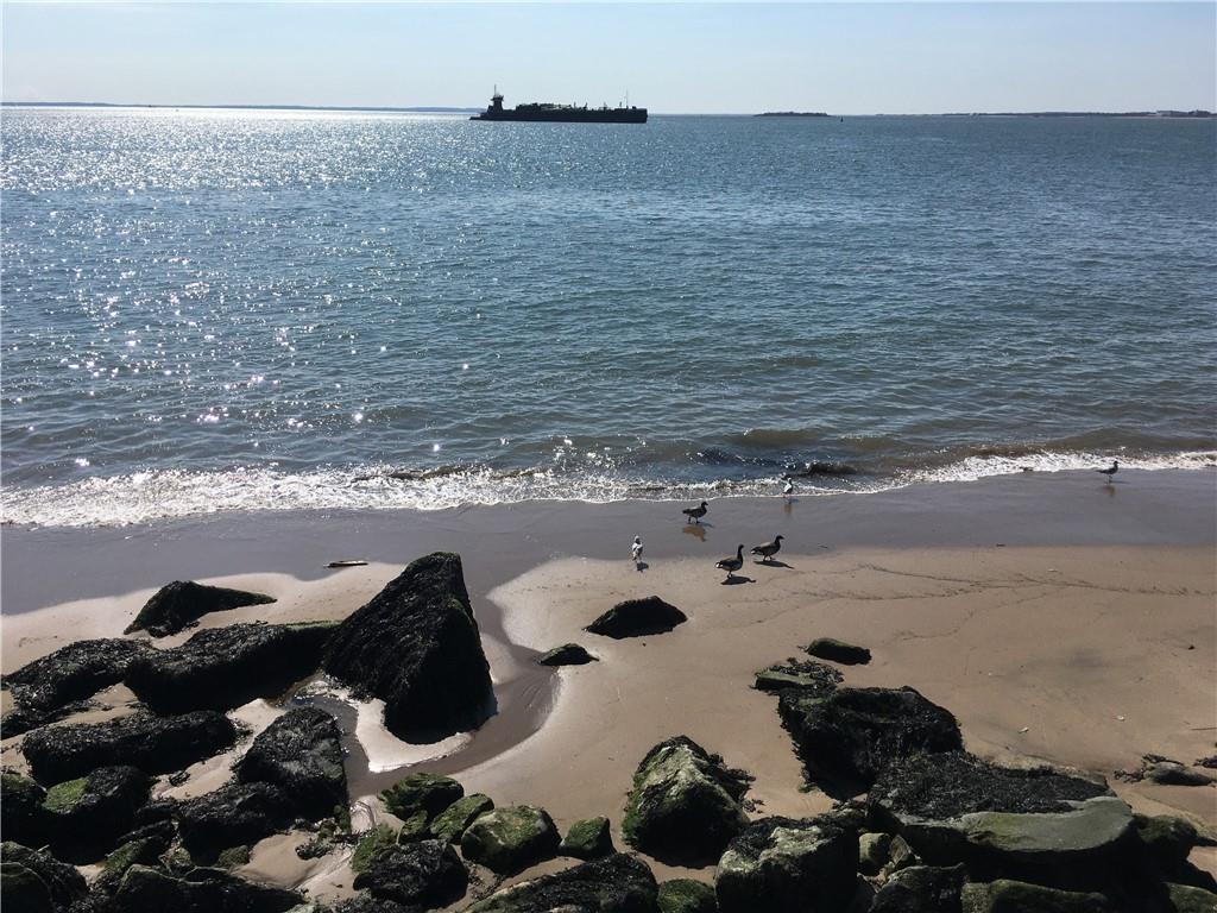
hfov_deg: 61.7
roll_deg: +0.8
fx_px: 1020
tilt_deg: -18.7
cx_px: 608
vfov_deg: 48.2
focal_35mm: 29
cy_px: 456
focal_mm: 4.15
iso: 25
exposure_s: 1/3497
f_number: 2.2
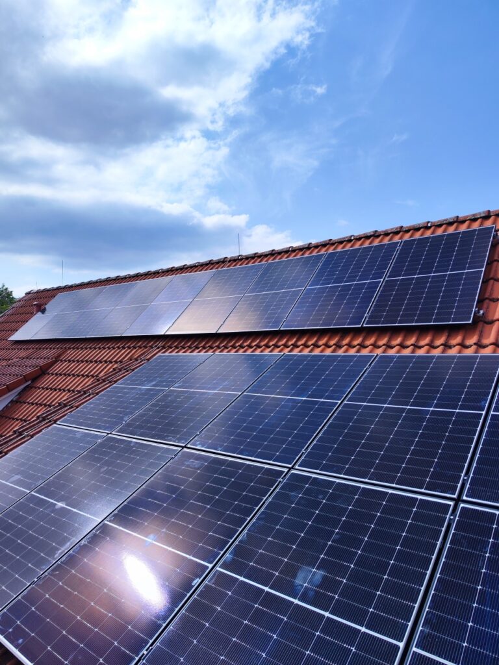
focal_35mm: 23
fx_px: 442
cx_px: 250
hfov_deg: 58.9
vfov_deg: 73.9
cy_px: 332
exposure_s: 1/1553
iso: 50
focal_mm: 7.01
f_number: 1.69
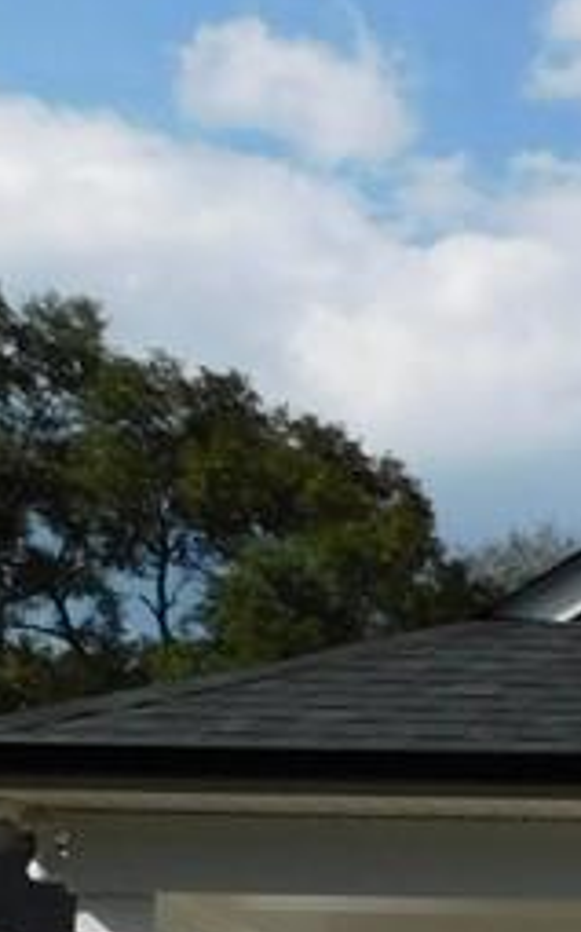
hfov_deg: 10.5
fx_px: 2487
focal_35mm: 98
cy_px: 1327
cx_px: 1604
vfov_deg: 19.1
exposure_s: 1/640
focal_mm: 4
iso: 125
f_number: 6
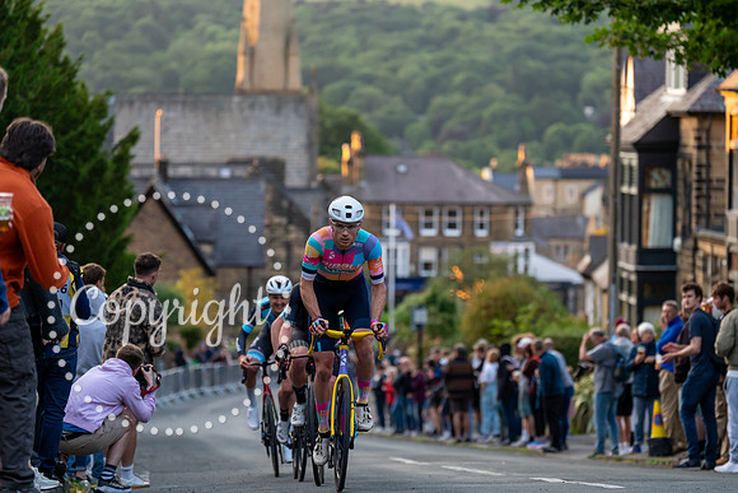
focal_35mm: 133
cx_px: 369
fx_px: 2731
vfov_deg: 10.3
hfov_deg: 15.4
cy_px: 246
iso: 2000
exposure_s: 1/1000
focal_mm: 130
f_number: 2.8
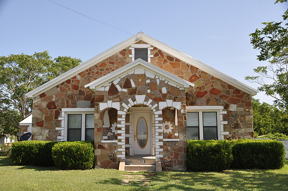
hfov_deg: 46.5
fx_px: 336
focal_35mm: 42
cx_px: 144
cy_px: 96
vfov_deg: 31.8
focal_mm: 28
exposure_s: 1/200
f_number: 7.1
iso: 200
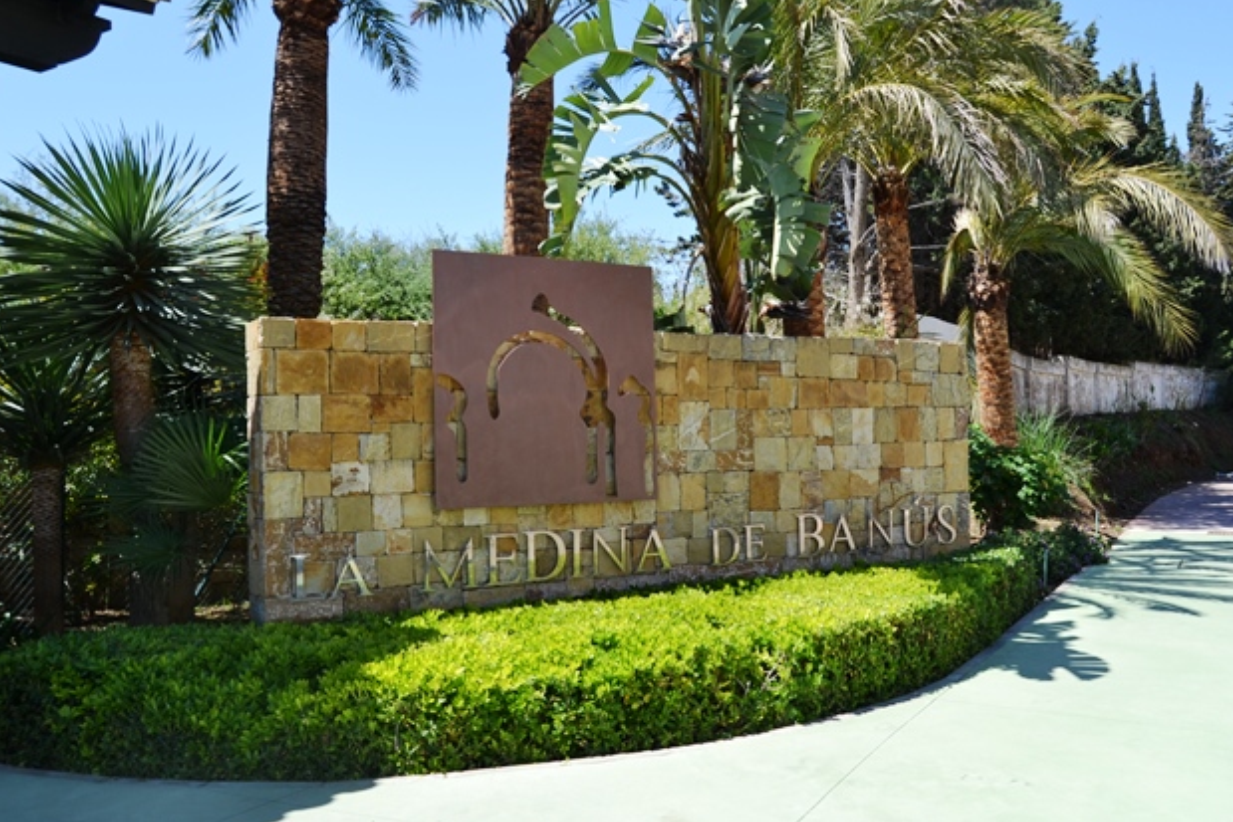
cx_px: 614
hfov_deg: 60.3
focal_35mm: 31
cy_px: 411
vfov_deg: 42.3
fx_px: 1062
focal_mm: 20
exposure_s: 1/200
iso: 100
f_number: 7.1
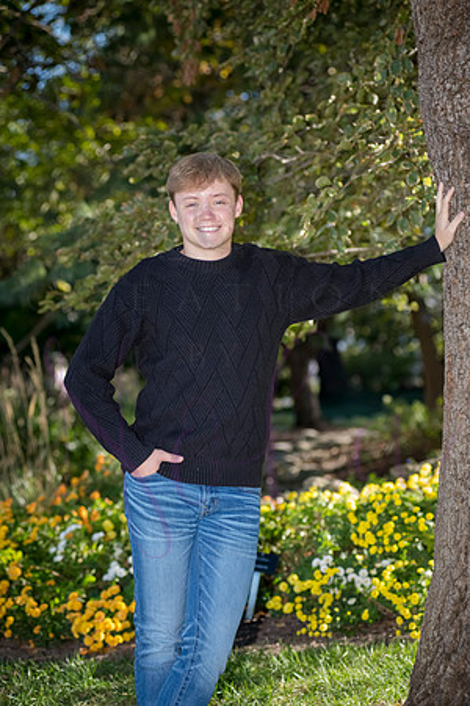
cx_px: 235
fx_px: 2056
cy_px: 353
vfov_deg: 19.5
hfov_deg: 13.0
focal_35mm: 105
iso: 800
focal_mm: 105
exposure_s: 1/800
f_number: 4.5
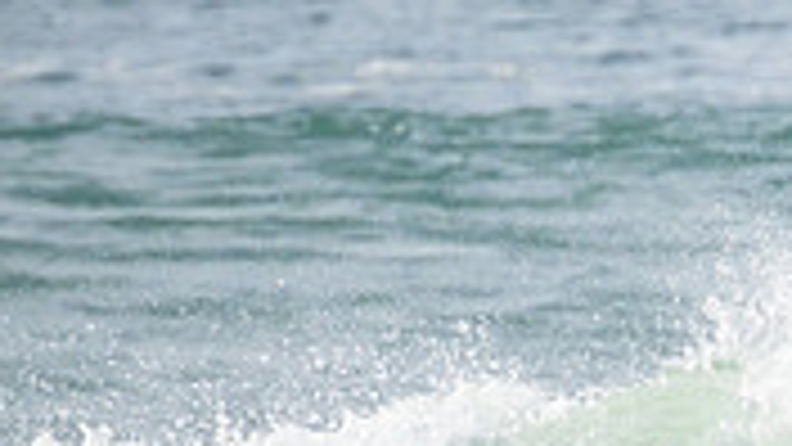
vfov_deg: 0.4
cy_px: 619
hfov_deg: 0.8
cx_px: 1228
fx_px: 57857
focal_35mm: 2755
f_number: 11
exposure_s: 1/2000
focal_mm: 800
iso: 900
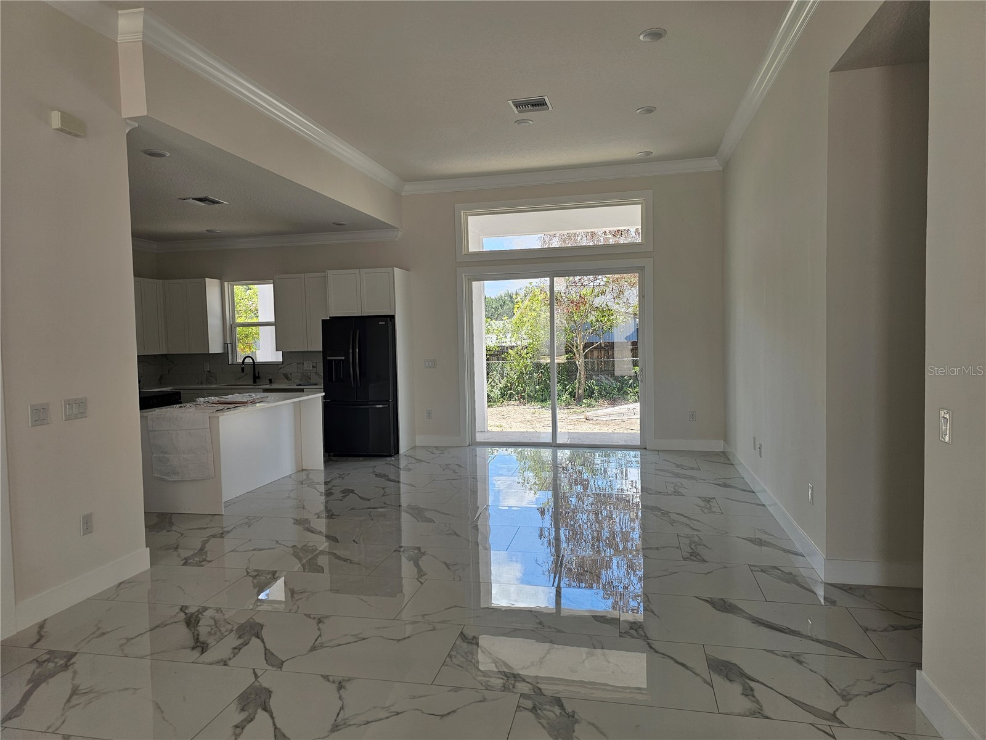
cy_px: 370
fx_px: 655
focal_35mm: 23
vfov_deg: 58.9
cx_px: 493
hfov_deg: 73.9
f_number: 1.7
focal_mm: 6.3
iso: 20
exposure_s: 1/120
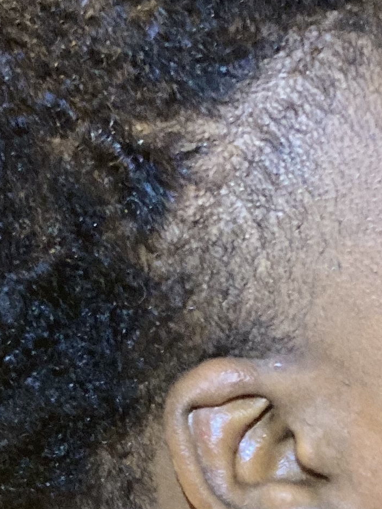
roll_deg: +3.3
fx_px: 1765
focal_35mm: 120
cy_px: 455
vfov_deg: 16.2
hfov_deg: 12.3
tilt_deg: -11.9
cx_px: 313
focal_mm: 3.99
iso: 500
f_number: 1.8
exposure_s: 1/30
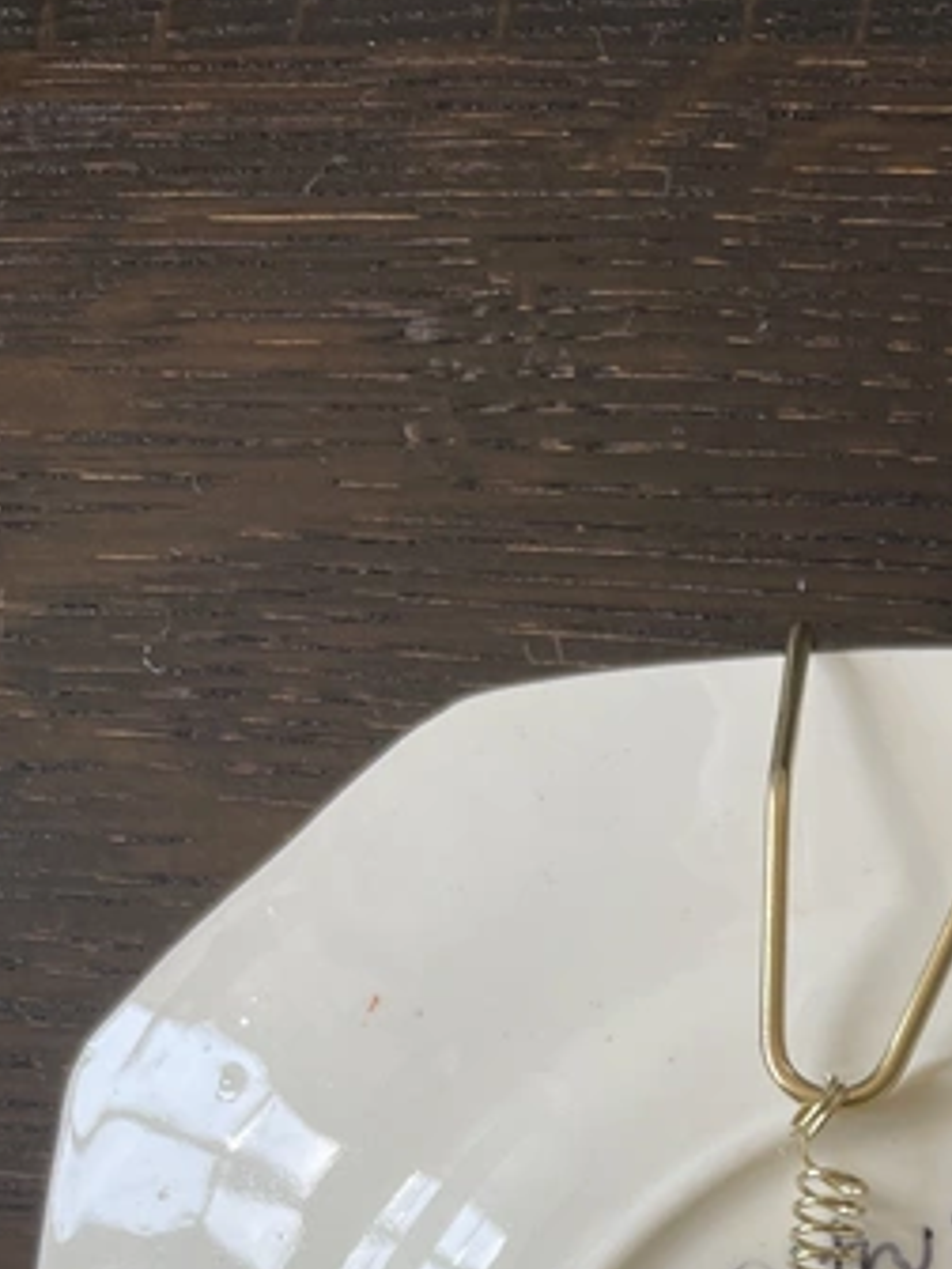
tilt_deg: -88.0
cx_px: 1126
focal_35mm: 68
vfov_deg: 25.1
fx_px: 2493
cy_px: 1601
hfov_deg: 20.3
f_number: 1.6
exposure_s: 1/160
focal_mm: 4.2
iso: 32
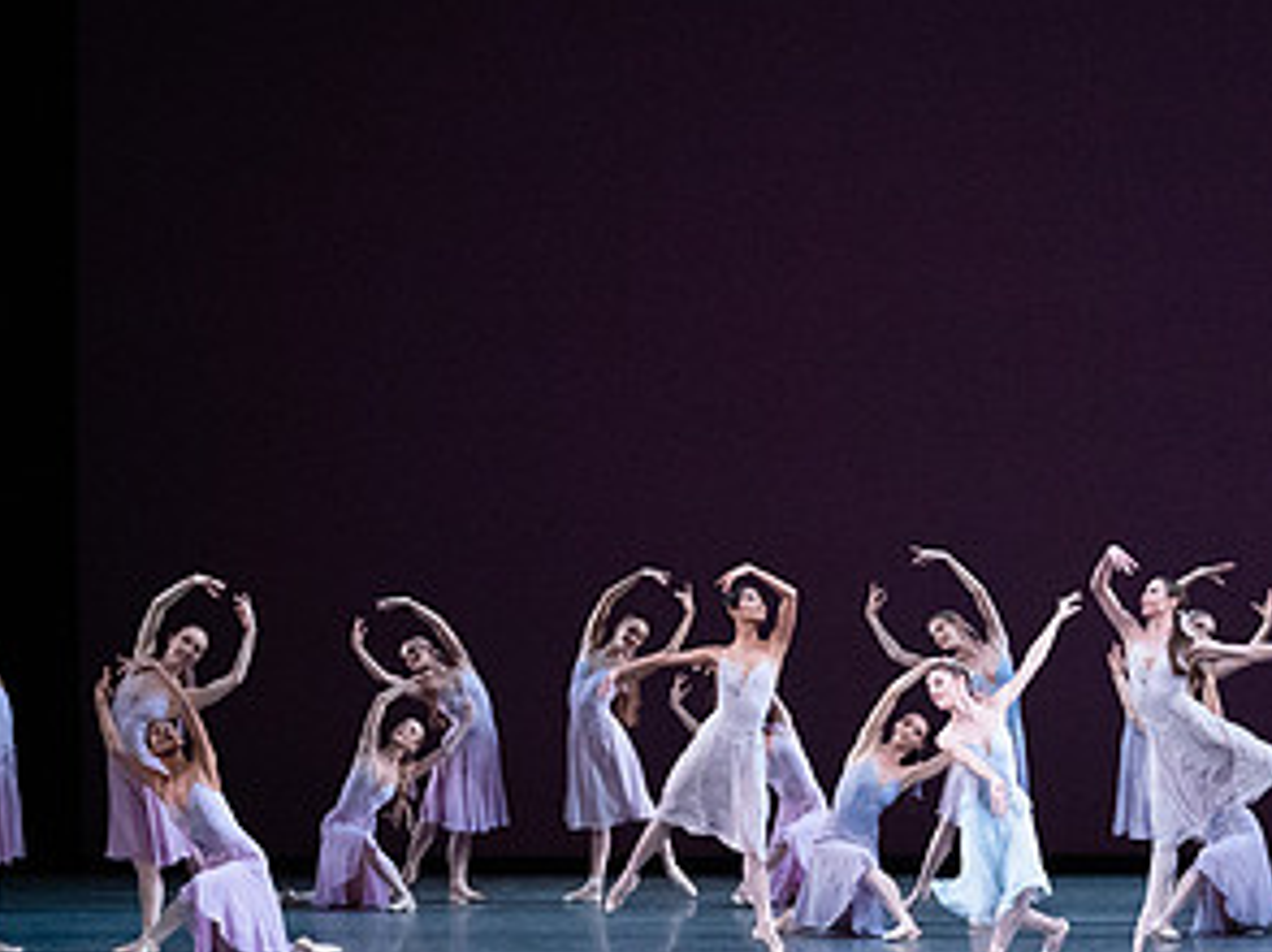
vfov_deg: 11.1
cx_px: 1138
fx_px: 4883
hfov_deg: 14.7
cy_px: 439
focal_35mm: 133
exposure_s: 1/400
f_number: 9
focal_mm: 70
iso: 12800
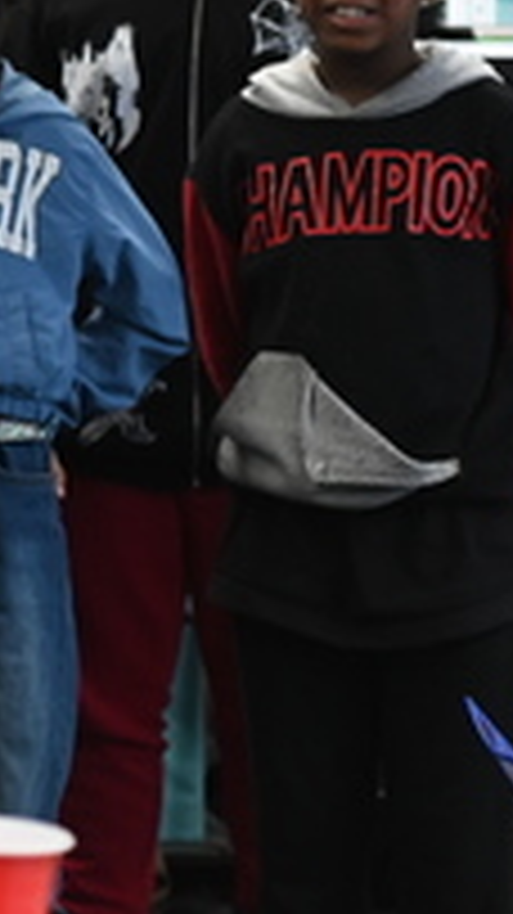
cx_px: -1048
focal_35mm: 264
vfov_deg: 8.1
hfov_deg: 4.4
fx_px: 6392
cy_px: 2
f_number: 2.8
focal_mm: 50
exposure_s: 1/125
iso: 640
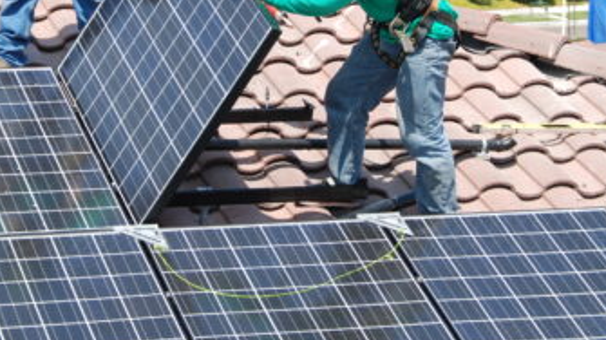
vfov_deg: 8.3
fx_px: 2345
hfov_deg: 14.7
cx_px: 327
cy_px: 11
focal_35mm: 146
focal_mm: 52
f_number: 7.1
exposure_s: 1/200
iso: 100
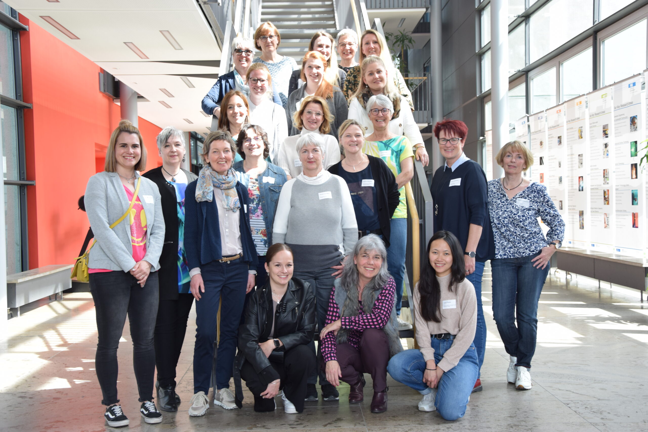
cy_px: 216
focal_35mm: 48
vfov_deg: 28.1
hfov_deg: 41.1
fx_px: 864
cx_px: 324
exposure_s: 1/80
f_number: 5
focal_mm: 32
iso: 400
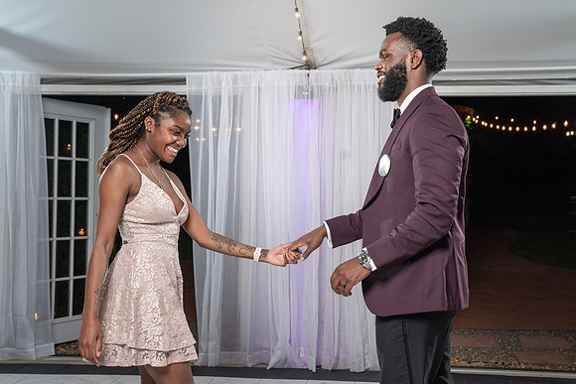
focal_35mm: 50
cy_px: 181
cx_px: 319
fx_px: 805
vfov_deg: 26.8
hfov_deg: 39.3
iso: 1000
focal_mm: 42
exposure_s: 1/200
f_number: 5.6
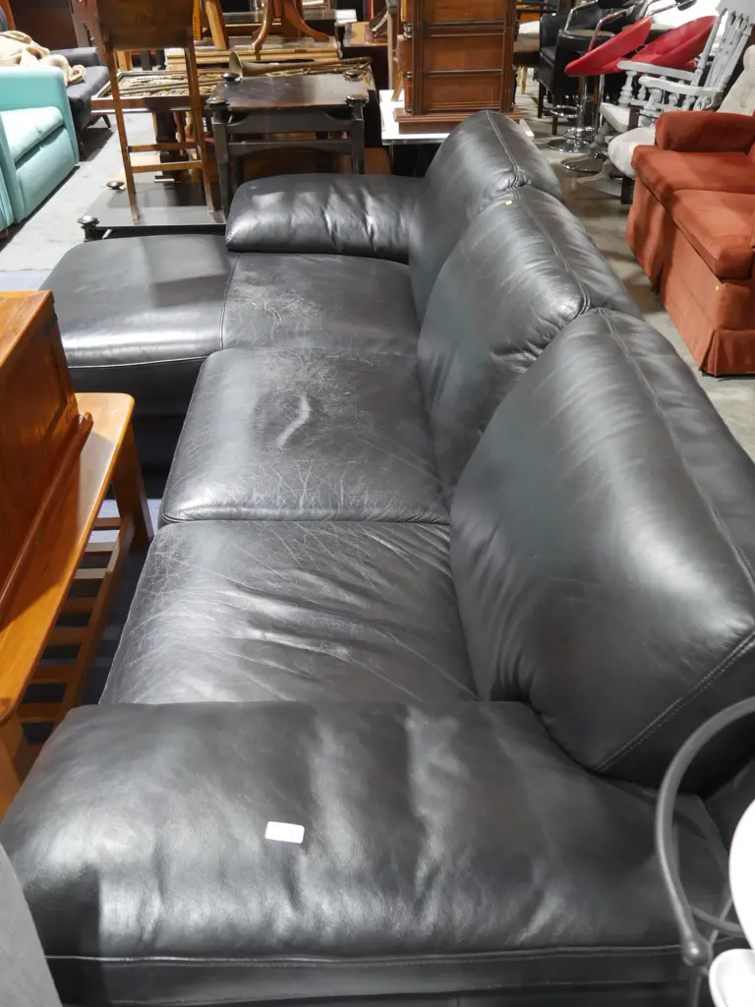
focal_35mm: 30
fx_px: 872
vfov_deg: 60.0
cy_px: 504
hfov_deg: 46.8
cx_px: 378
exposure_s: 1/60
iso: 1000
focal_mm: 15
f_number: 3.6
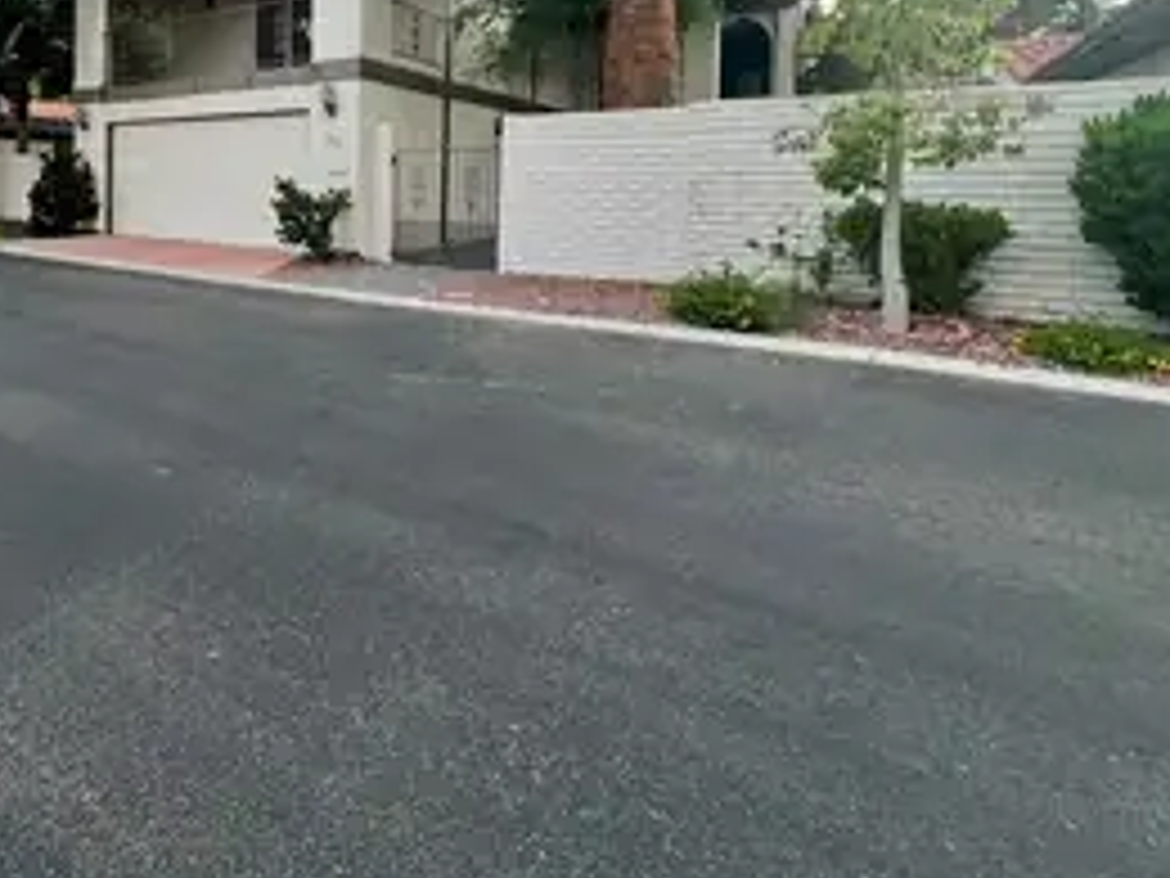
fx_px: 676
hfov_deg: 75.8
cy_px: 212
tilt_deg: -1.9
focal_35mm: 20
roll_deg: -0.4
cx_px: 292
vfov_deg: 61.9
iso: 32
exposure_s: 1/139
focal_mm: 1.57
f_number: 1.8
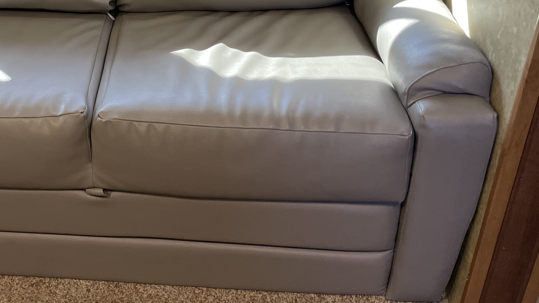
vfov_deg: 24.2
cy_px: 32
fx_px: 686
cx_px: 109
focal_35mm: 48
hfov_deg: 41.1
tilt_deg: -26.1
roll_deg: +4.3
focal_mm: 4.2
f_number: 1.6
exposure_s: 1/108
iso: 125
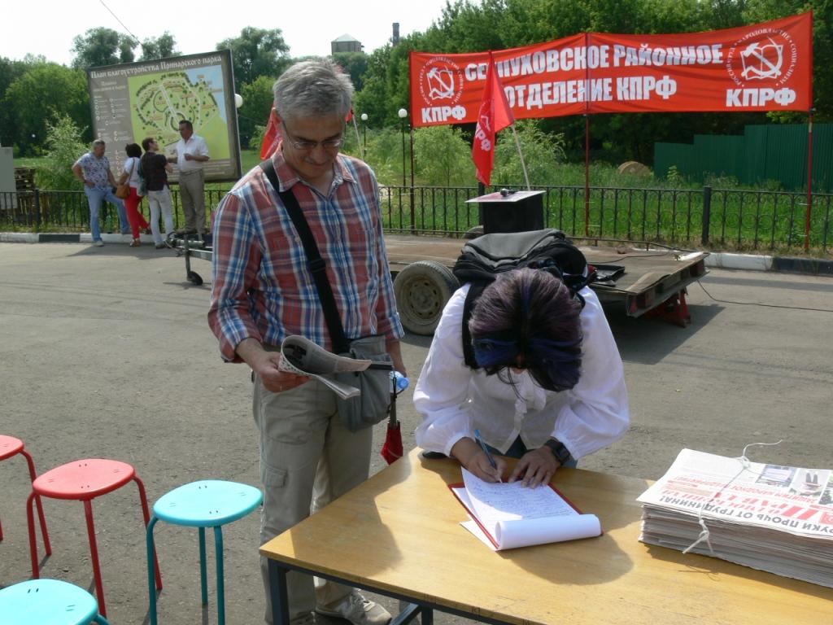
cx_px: 416
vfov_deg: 40.7
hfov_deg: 52.6
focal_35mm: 35
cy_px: 312
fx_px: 842
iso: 80
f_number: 5.6
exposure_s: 1/250
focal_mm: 7.4
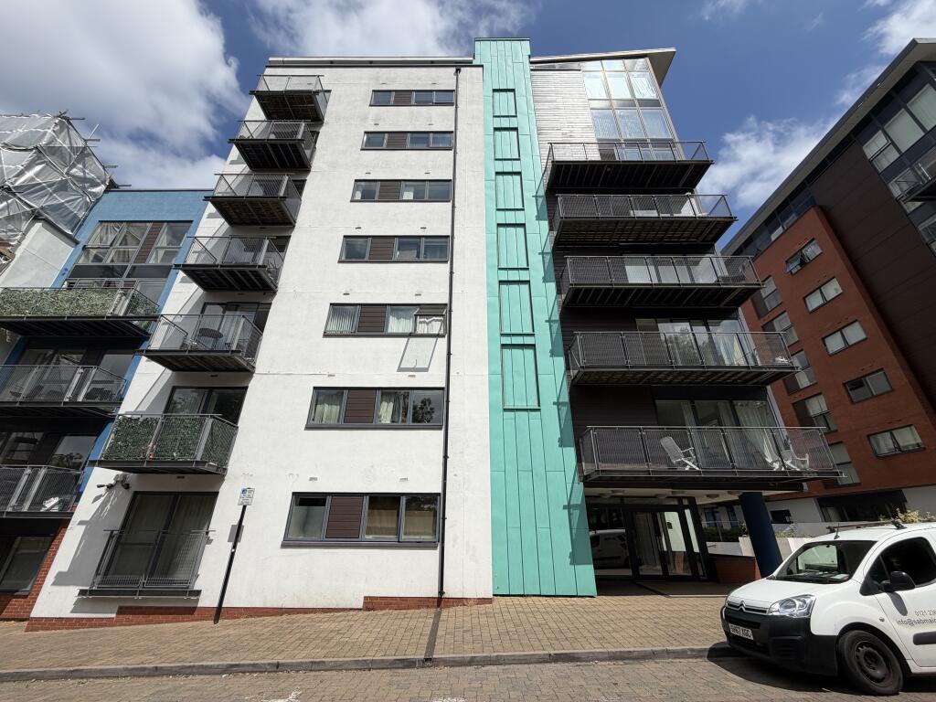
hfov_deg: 102.1
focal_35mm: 14
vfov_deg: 85.7
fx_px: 379
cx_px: 468
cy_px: 351
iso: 20
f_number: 2.2
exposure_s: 1/1698
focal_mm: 2.22
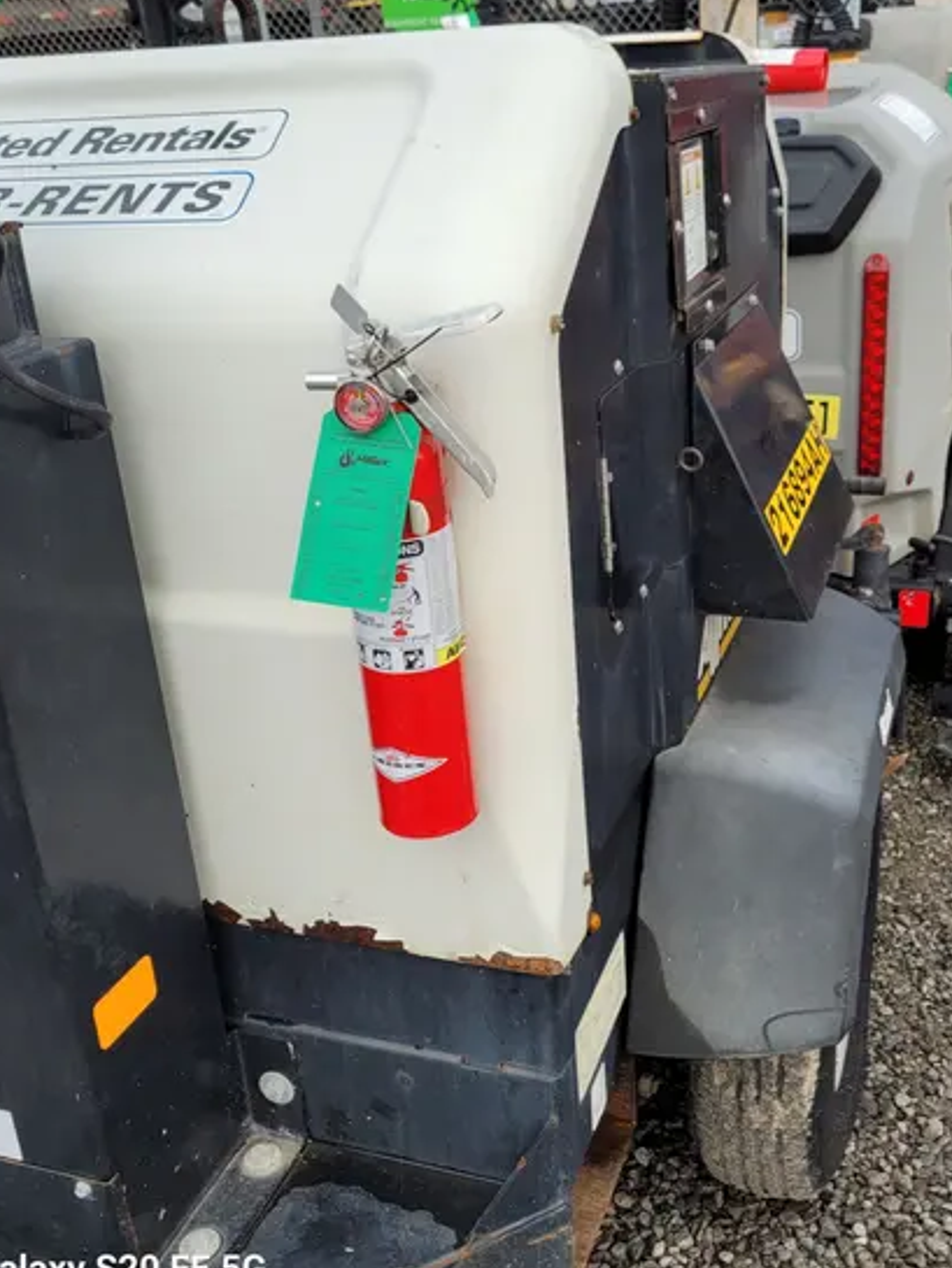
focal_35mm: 35
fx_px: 1283
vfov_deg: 52.6
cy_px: 585
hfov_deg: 40.6
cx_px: 533
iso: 40
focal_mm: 5.4
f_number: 1.8
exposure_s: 1/341
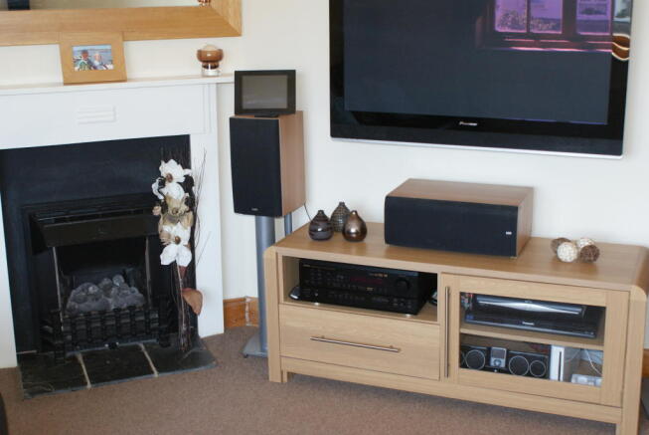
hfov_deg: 43.6
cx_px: 324
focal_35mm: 45
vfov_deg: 29.9
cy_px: 218
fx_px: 812
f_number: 5
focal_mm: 30
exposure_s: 1/60
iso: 400
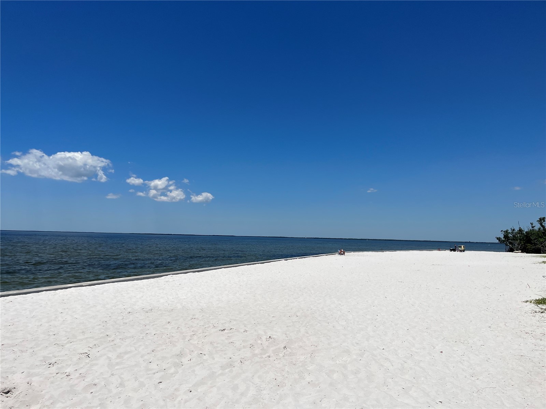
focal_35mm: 26
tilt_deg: +4.0
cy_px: 204
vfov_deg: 53.1
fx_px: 410
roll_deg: -2.0
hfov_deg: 67.3
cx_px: 273
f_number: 1.6
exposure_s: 1/10870
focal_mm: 5.1
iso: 50
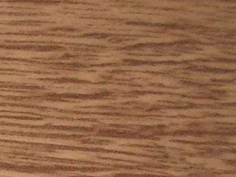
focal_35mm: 185
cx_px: -481
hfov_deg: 8.7
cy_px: 394
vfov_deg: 7.6
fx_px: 1261
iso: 200
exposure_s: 1/30
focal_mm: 4.1
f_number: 3.3
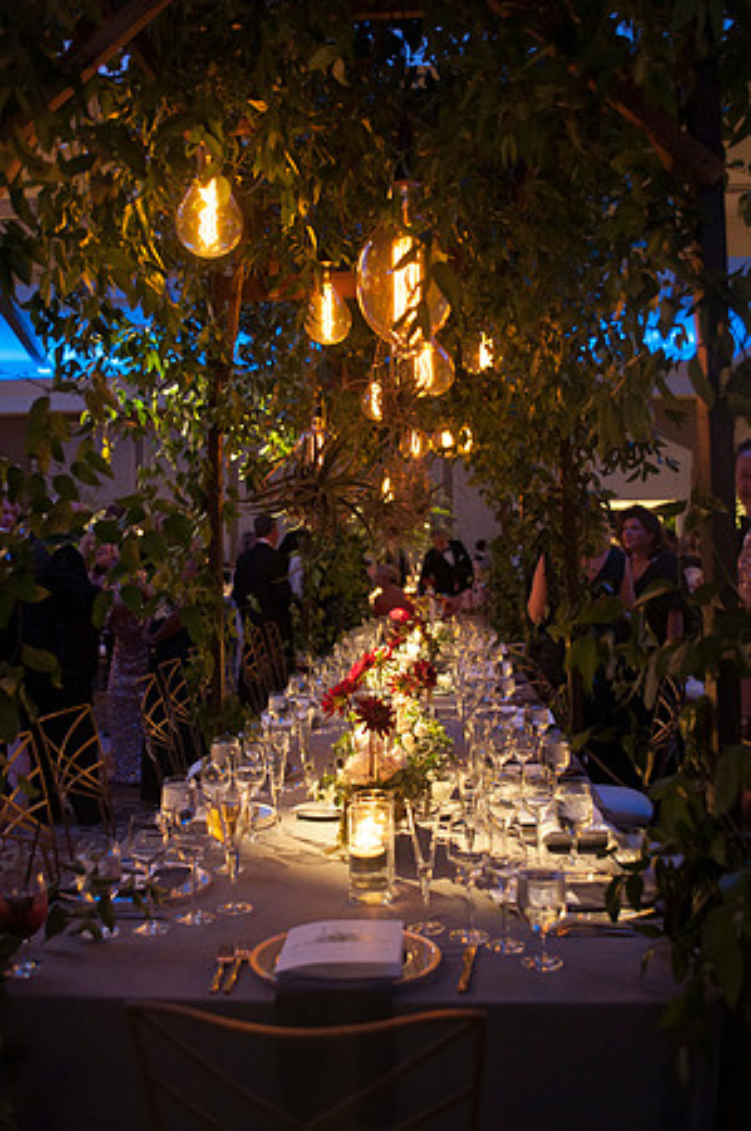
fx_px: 1129
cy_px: 566
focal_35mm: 36
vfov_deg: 53.2
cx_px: 376
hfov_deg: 36.8
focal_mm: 24
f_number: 2.8
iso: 1000
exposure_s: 1/30
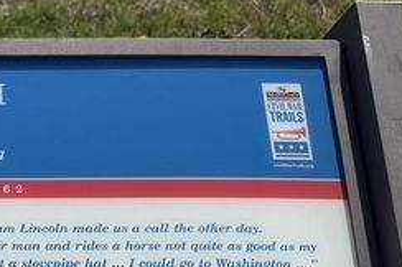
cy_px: 321
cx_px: -143
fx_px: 914
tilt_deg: -46.0
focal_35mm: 82
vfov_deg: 16.0
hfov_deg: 21.9
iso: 80
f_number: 1.78
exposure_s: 1/9091
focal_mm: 6.76
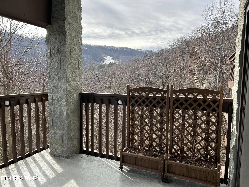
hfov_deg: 67.3
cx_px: 124
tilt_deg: -5.4
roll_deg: -0.2
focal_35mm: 26
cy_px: 94
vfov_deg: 53.1
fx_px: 187
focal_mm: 5.7
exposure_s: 1/1009
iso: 50
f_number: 1.5
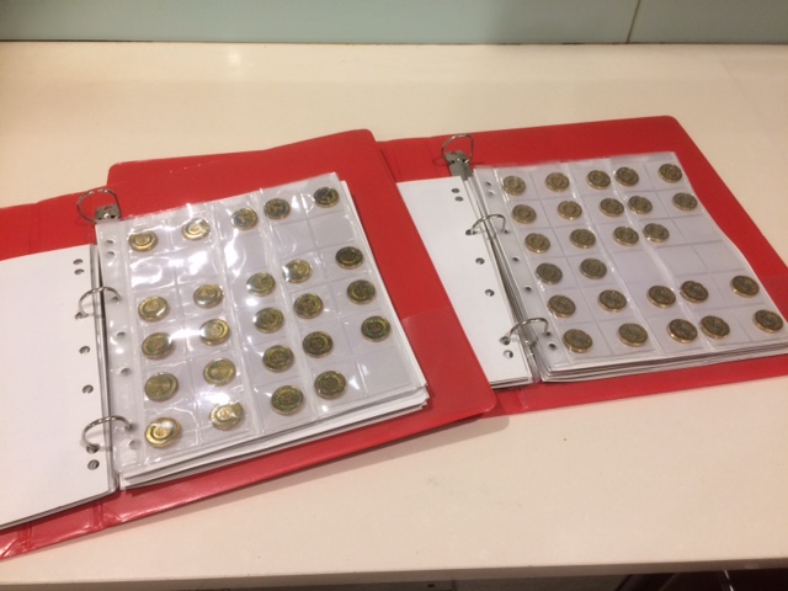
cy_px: 296
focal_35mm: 29
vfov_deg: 48.2
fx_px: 660
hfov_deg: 61.7
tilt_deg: -51.6
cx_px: 394
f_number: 2.2
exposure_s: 1/33
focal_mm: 4.15
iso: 125
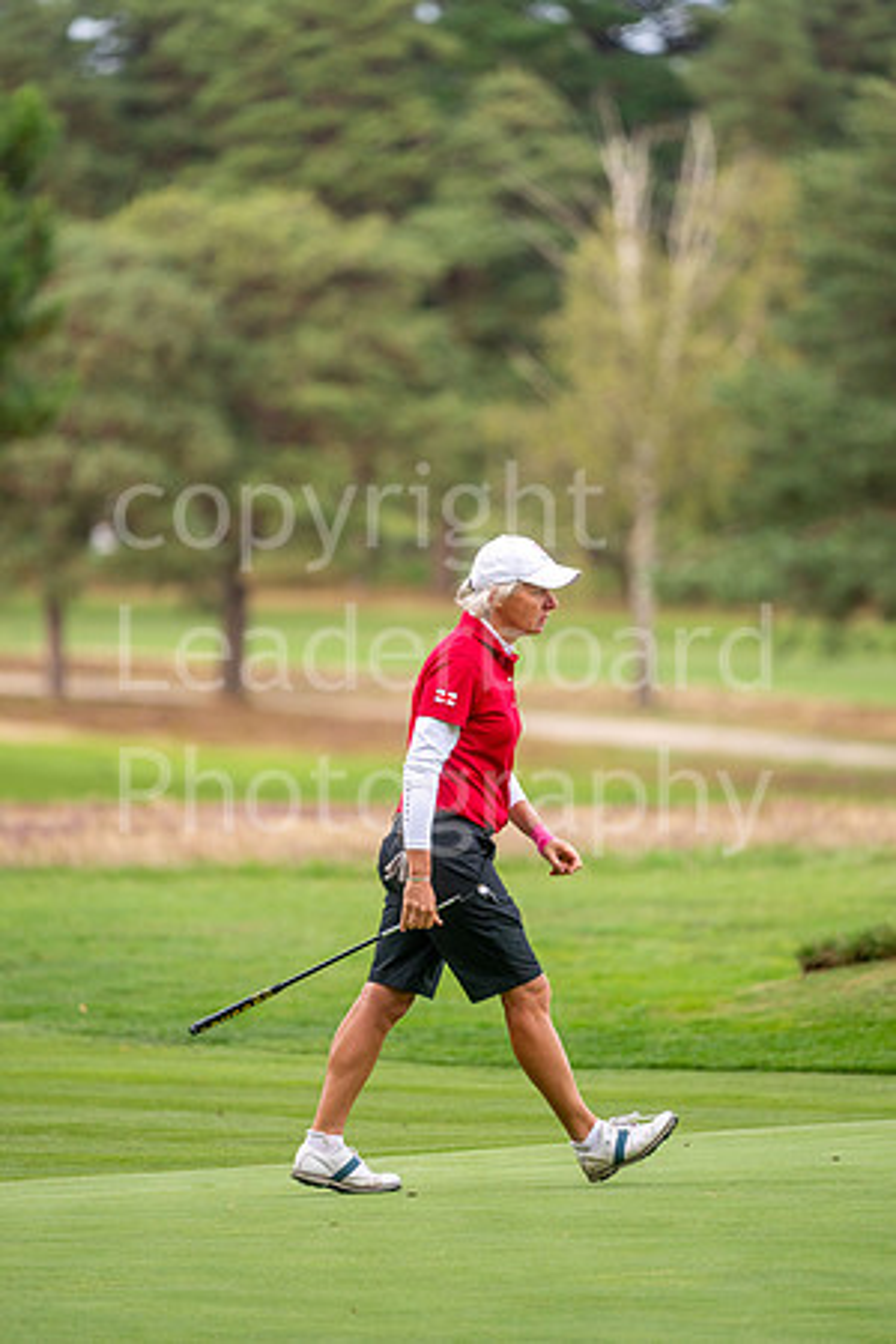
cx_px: 448
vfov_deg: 6.9
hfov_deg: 4.6
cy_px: 672
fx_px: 11199
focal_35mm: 300
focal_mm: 300
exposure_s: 1/400
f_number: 4.5
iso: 400
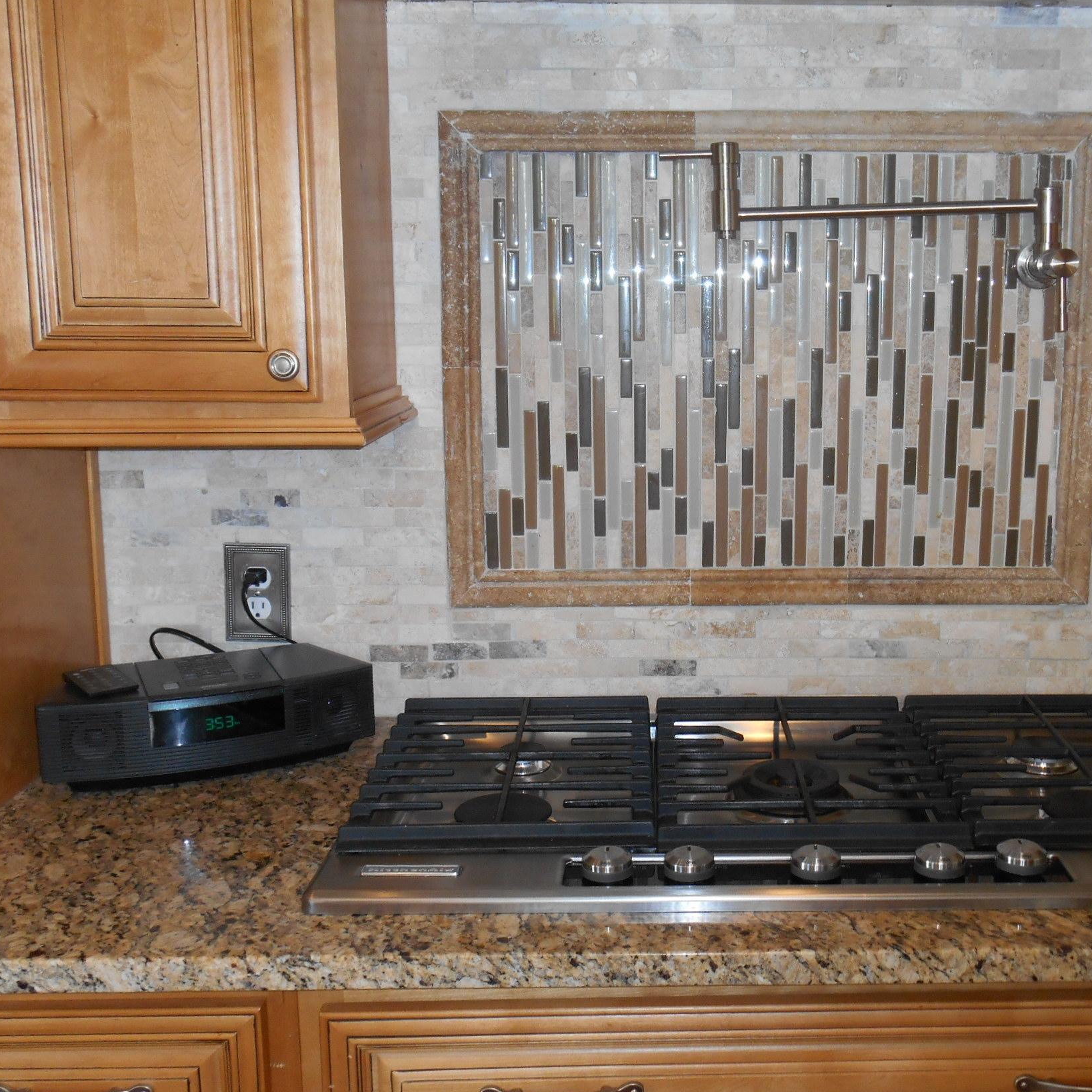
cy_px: 535
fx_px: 1356
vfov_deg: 43.9
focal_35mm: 38
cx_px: 701
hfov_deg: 43.4
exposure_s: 1/25
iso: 200
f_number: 3.6
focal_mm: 5.5
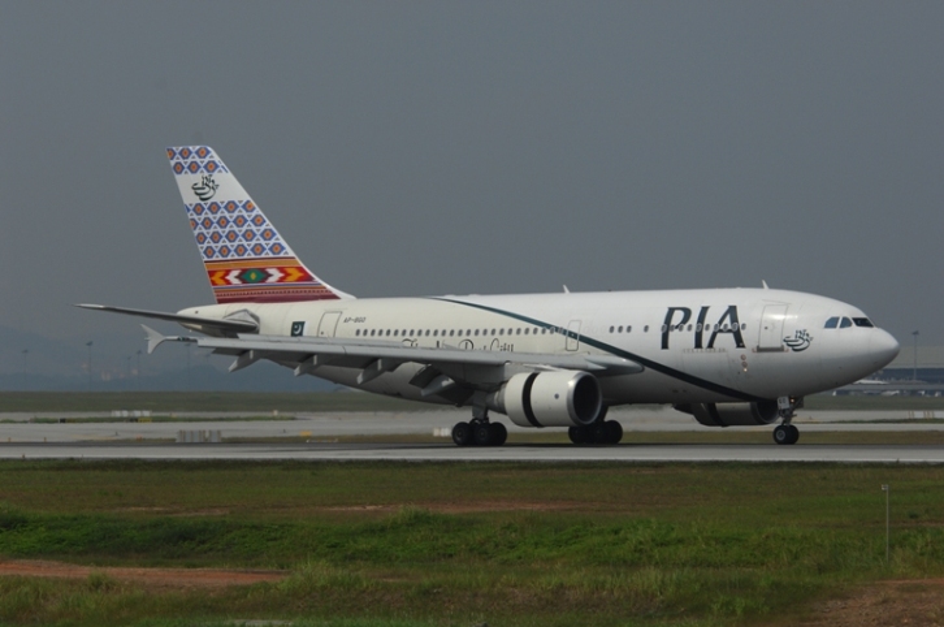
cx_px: 472
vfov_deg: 5.7
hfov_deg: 8.6
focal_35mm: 240
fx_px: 6285
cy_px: 314
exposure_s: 1/1600
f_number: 8
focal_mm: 160
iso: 160
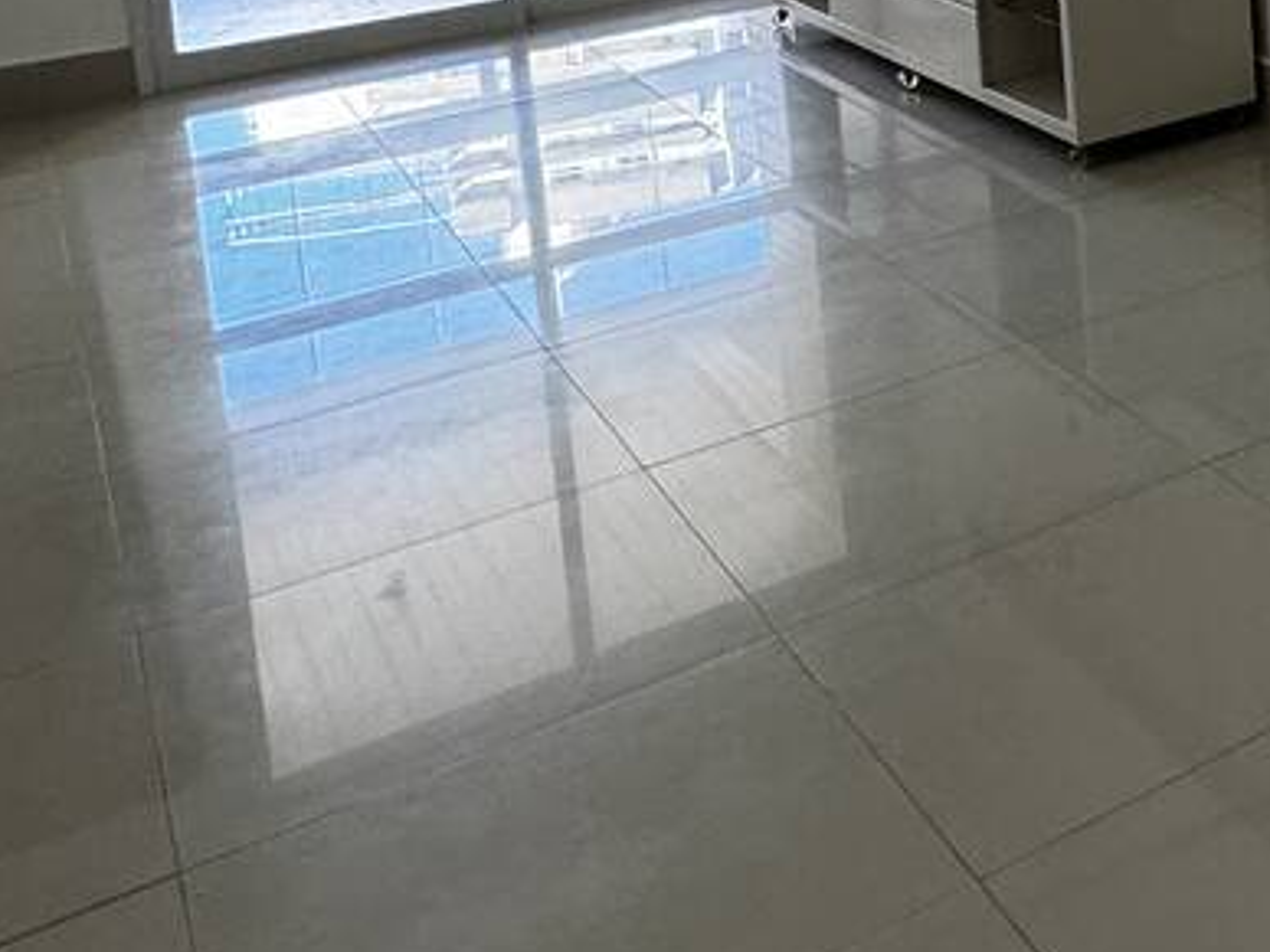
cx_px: 1584
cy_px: -245
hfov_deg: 30.4
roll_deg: +2.0
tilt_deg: -6.7
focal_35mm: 52
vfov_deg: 24.8
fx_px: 1908
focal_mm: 2.22
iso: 160
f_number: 2.2
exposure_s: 1/120
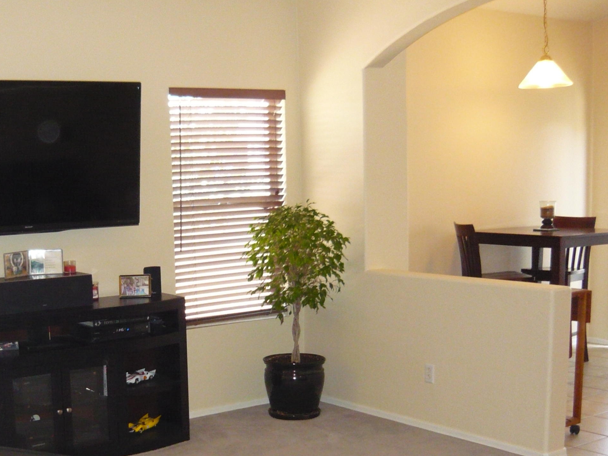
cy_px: 343
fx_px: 913
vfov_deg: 27.6
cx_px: 169
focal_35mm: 52
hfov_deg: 36.2
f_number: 2.8
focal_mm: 5.5
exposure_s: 1/30
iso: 400
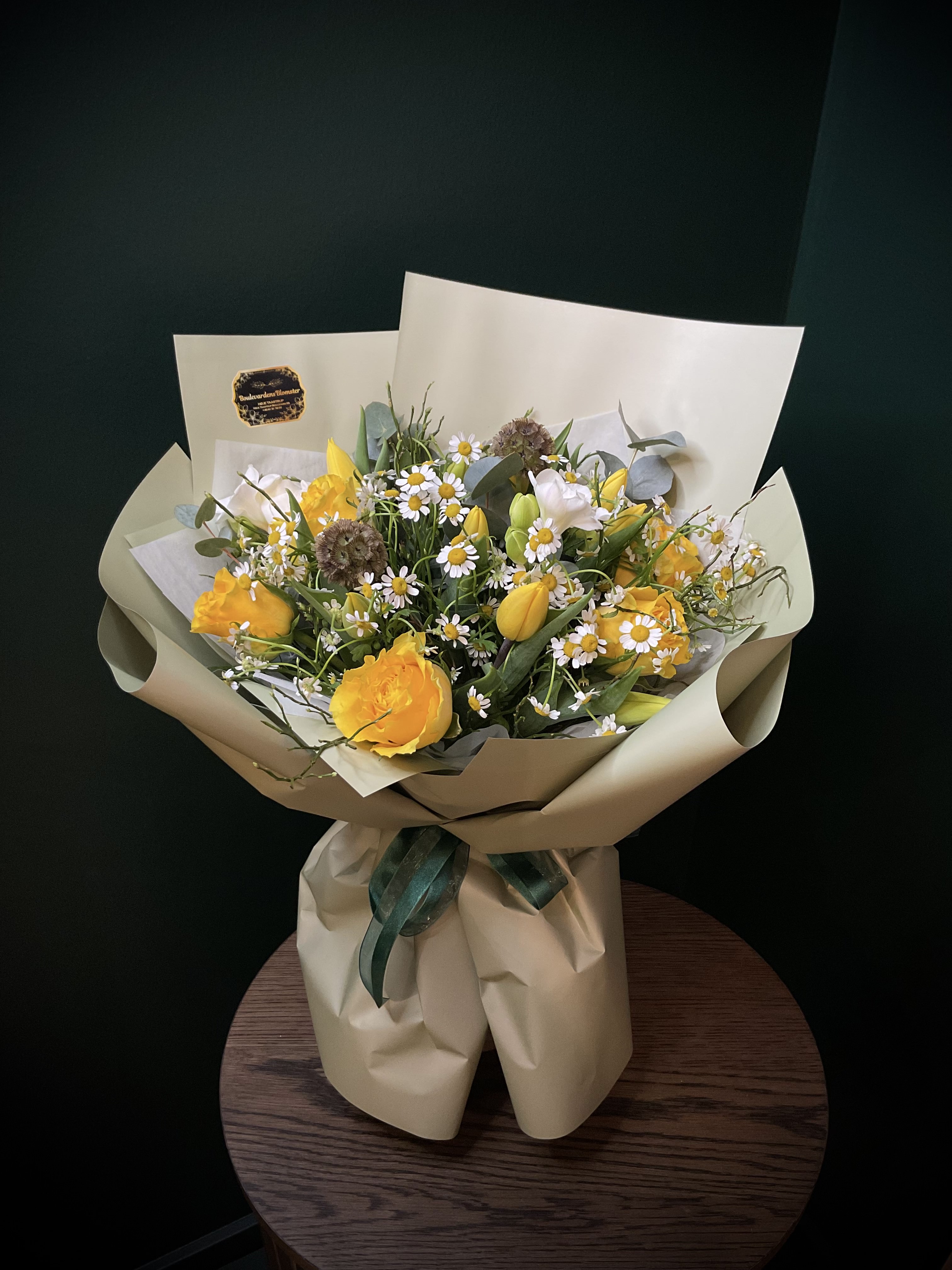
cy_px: 635
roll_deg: +0.1
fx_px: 1063
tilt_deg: -36.9
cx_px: 476
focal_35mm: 29
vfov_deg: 61.7
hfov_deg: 48.2
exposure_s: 1/100
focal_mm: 3
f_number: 1.8
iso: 64
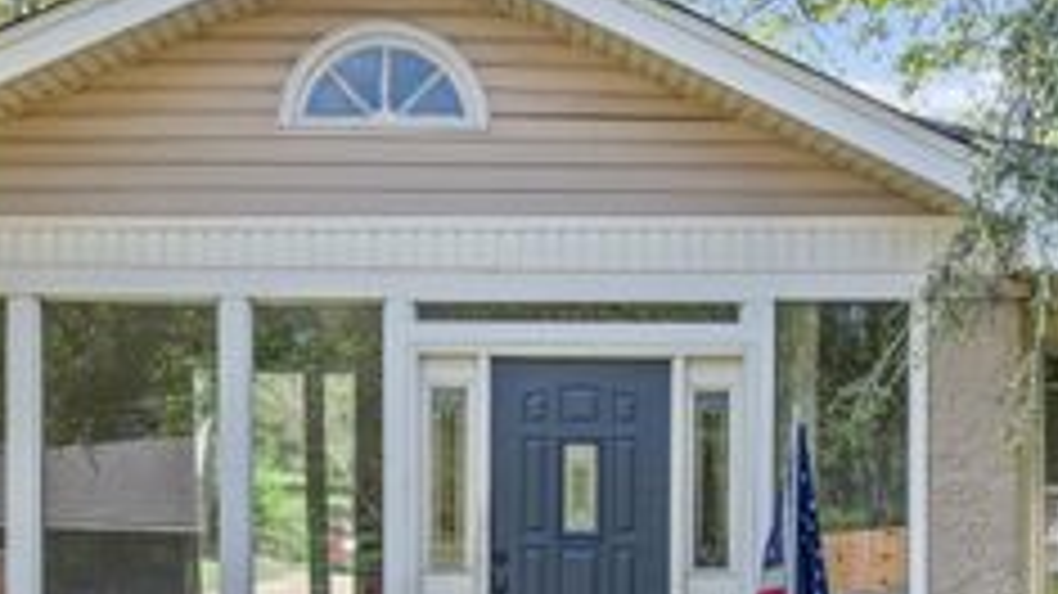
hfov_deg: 30.6
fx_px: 1935
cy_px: 520
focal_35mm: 69
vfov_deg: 17.2
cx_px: 572
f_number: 9
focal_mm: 31
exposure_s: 1/125
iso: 800
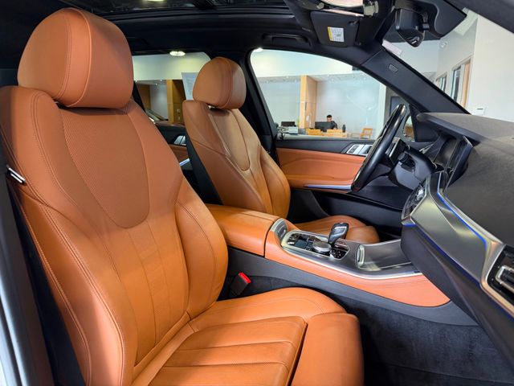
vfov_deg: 56.8
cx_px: 257
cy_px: 193
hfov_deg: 71.6
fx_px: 356
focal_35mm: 24
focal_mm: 6.76
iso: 200
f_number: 1.78
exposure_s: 1/66
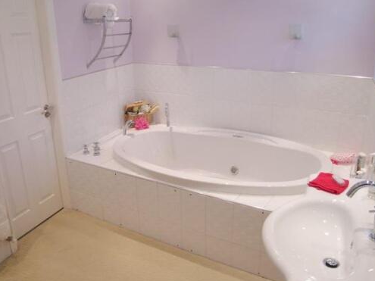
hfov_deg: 55.4
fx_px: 357
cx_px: 182
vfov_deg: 42.9
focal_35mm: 33
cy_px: 153
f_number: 2.8
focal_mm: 5.8
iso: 50
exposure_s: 1/17.8
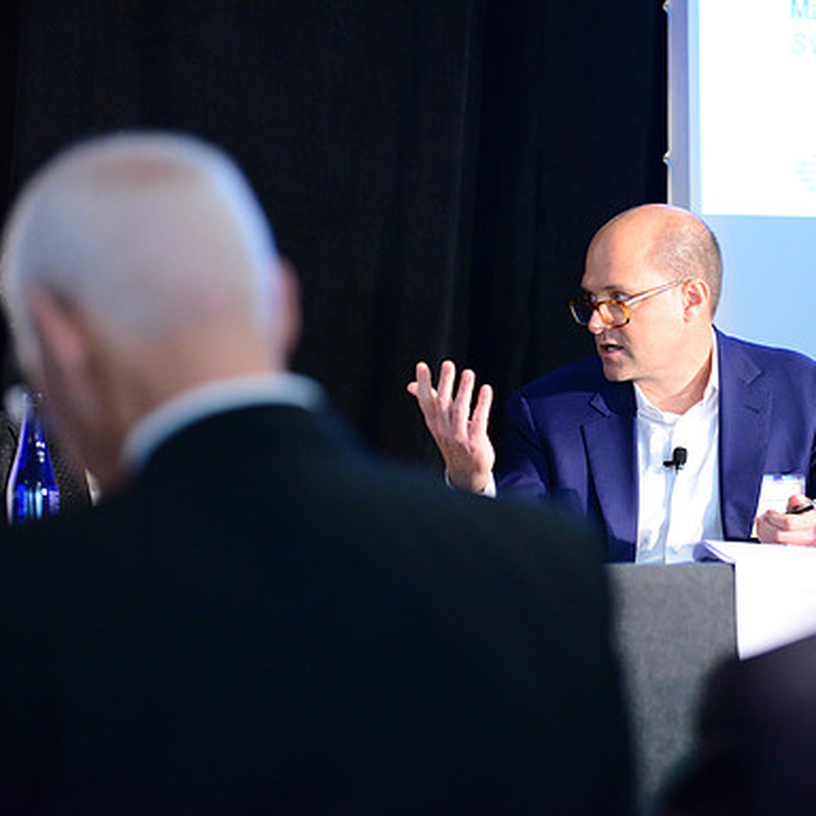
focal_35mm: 149
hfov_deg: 11.7
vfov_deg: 11.7
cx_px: 555
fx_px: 3974
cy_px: 407
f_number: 2.8
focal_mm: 116
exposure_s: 1/160
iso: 4000
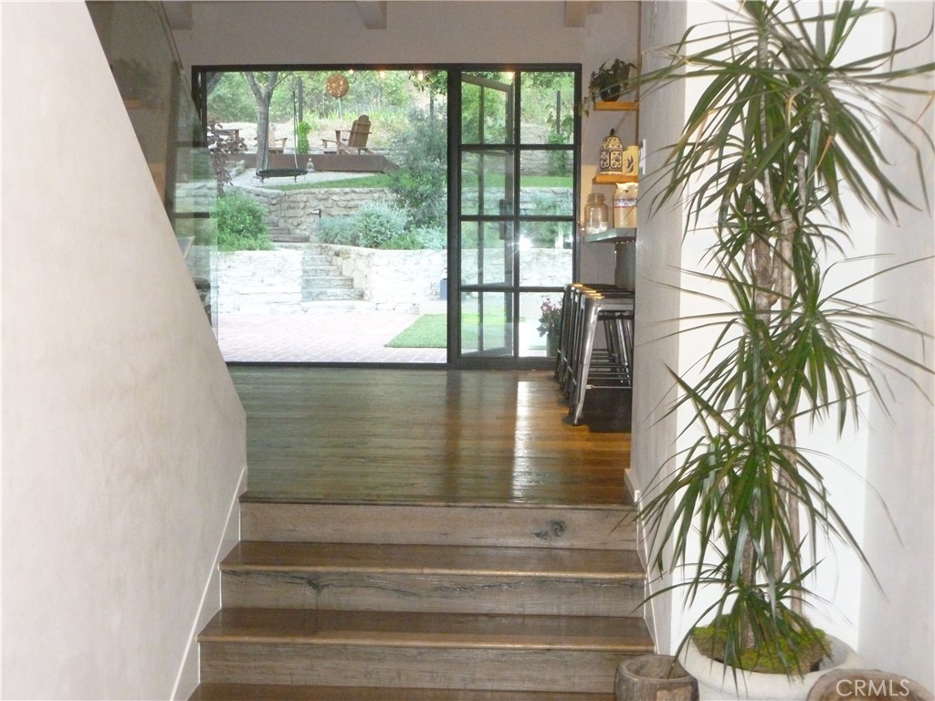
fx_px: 1107
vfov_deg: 35.1
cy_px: 350
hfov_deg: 45.8
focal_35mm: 41
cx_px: 468
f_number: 3.7
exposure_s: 1/60
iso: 800
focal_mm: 7.4
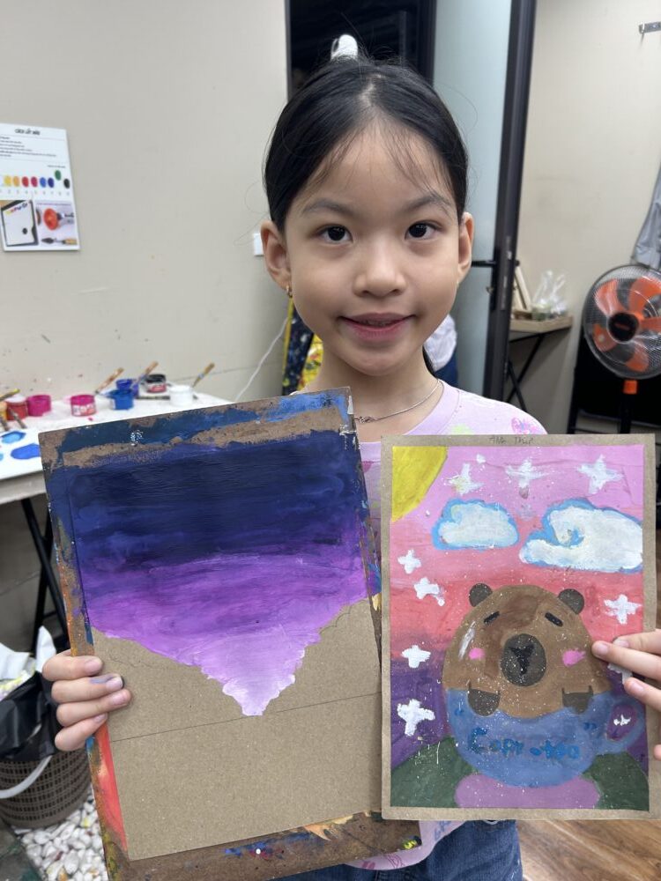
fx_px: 662
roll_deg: -0.7
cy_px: 440
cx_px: 330
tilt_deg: -17.3
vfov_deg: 67.3
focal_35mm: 26
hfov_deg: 53.1
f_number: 1.5
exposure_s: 1/100
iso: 64
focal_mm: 5.7
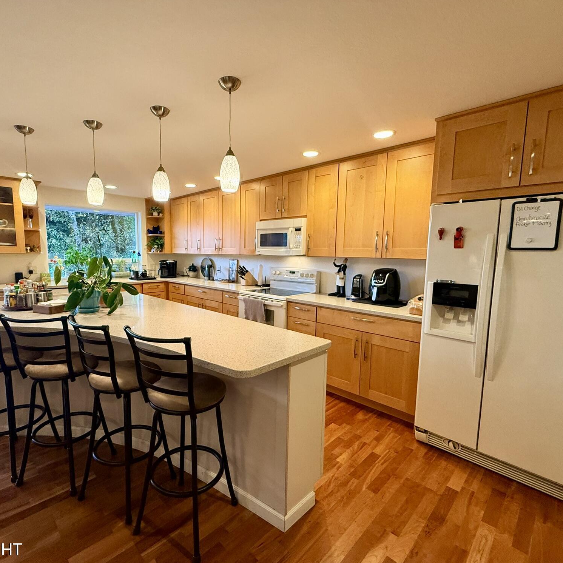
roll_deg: -0.6
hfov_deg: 83.8
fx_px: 313
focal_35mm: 17
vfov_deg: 84.0
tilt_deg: -5.5
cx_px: 259
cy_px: 286
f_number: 2.2
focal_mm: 2.22
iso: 320
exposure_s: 1/118
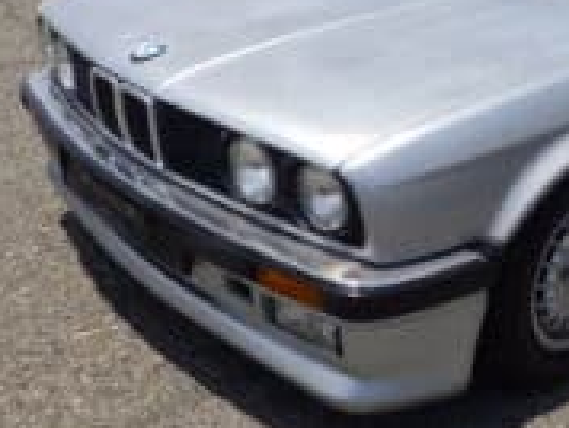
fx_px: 905
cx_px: 499
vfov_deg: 26.0
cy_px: 69
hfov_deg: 33.3
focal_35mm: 55
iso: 125
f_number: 4.2
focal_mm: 5
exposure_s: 1/1500
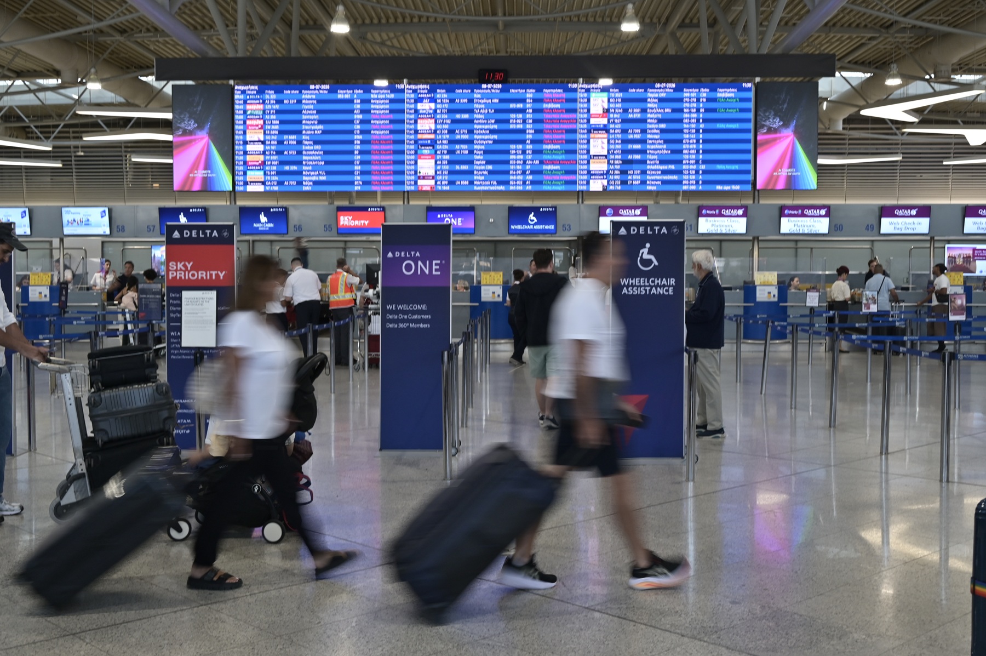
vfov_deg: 34.2
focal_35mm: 39
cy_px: 328
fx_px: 1067
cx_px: 493
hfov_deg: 49.6
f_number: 10
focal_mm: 39
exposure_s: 1/13
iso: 400
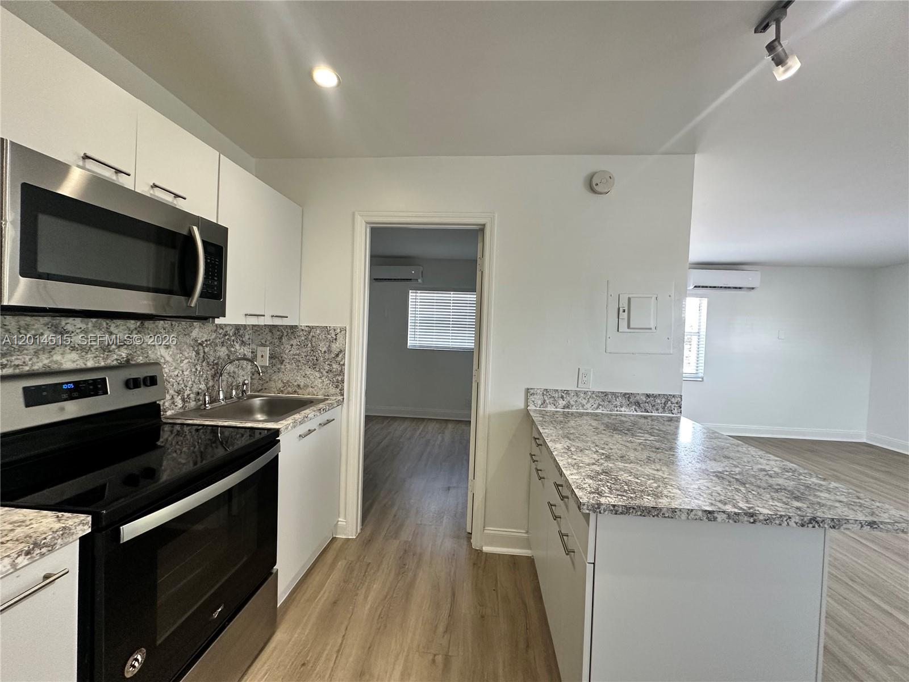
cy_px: 341
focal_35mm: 14
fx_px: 368
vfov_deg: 85.7
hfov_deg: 102.1
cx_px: 454
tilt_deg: -1.1
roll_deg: -2.3
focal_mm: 2.22
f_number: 2.2
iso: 200
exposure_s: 1/120
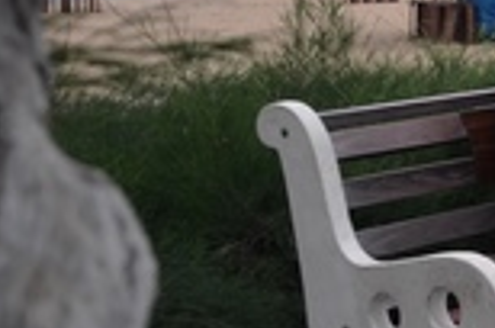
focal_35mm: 114
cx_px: 829
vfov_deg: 11.7
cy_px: -95
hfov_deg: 15.9
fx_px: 1564
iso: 250
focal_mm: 18
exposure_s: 1/30
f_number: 3.5
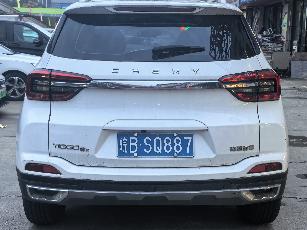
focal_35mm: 50
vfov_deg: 29.1
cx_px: 154
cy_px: 115
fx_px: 443
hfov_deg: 38.2
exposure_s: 1/50
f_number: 1.4
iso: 320
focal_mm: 5.75
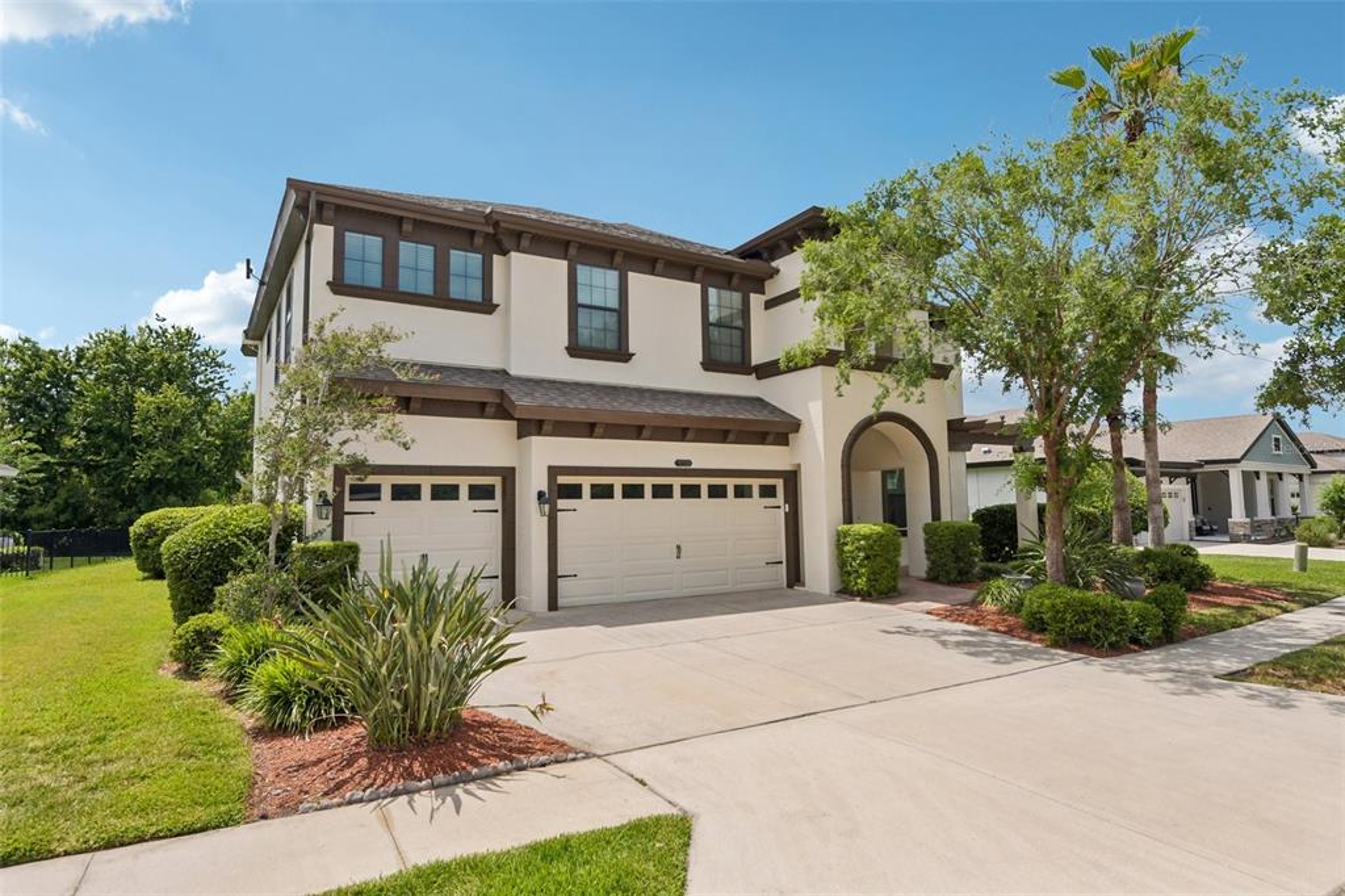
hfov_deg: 84.0
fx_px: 747
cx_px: 672
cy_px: 448
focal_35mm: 20
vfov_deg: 61.9
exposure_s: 1/1600
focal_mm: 20
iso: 400
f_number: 8
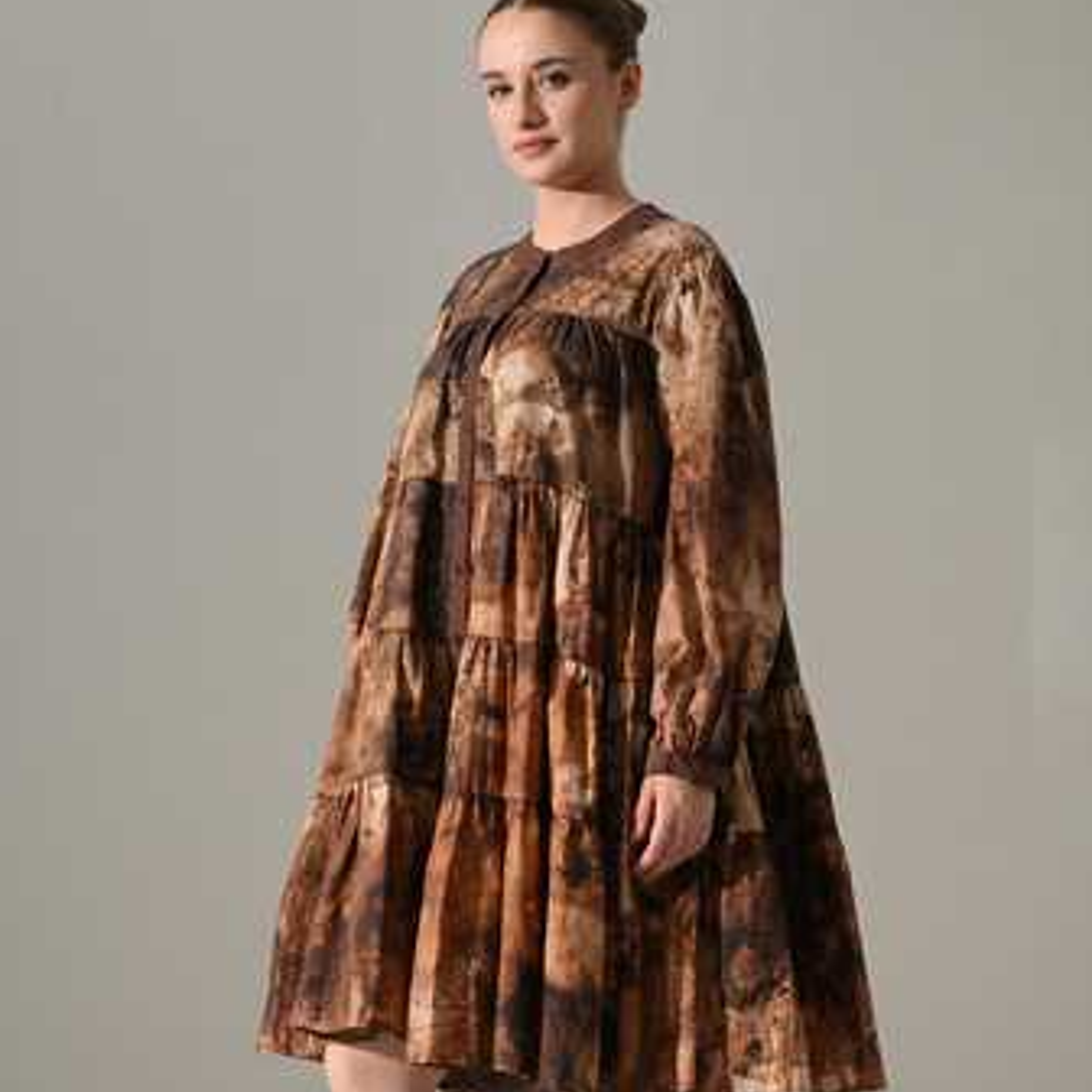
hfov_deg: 14.4
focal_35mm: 121
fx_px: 4319
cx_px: 536
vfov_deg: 14.4
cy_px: 762
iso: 160
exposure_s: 1/160
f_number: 8
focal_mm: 91
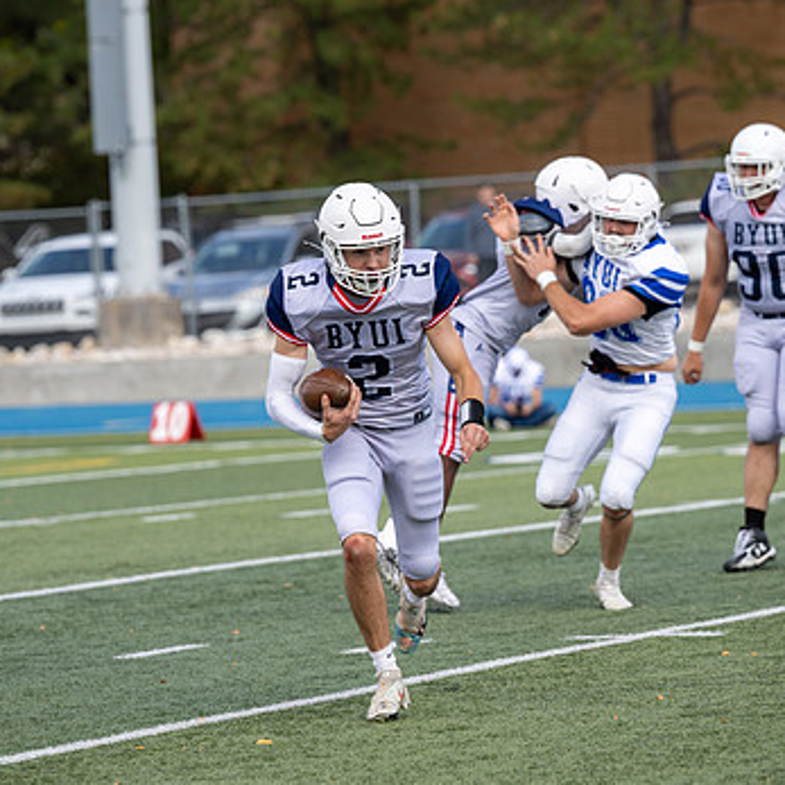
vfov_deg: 7.0
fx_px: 6388
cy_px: 381
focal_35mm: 249
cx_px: 407
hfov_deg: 7.0
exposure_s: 1/1250
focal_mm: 175
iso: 200
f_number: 4
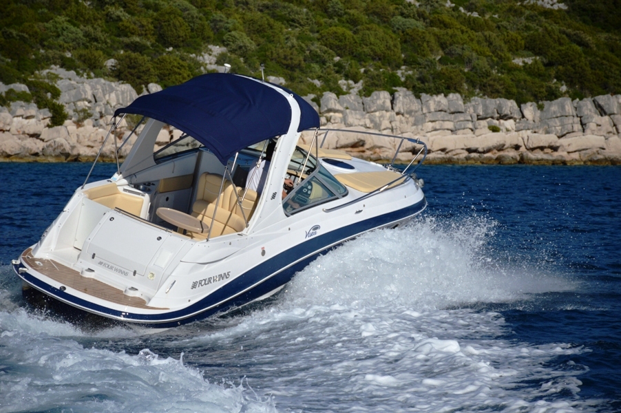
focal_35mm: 150
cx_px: 310
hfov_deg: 13.7
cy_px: 206
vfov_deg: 9.1
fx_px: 2586
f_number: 5.6
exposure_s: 1/4000
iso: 220
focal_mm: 100
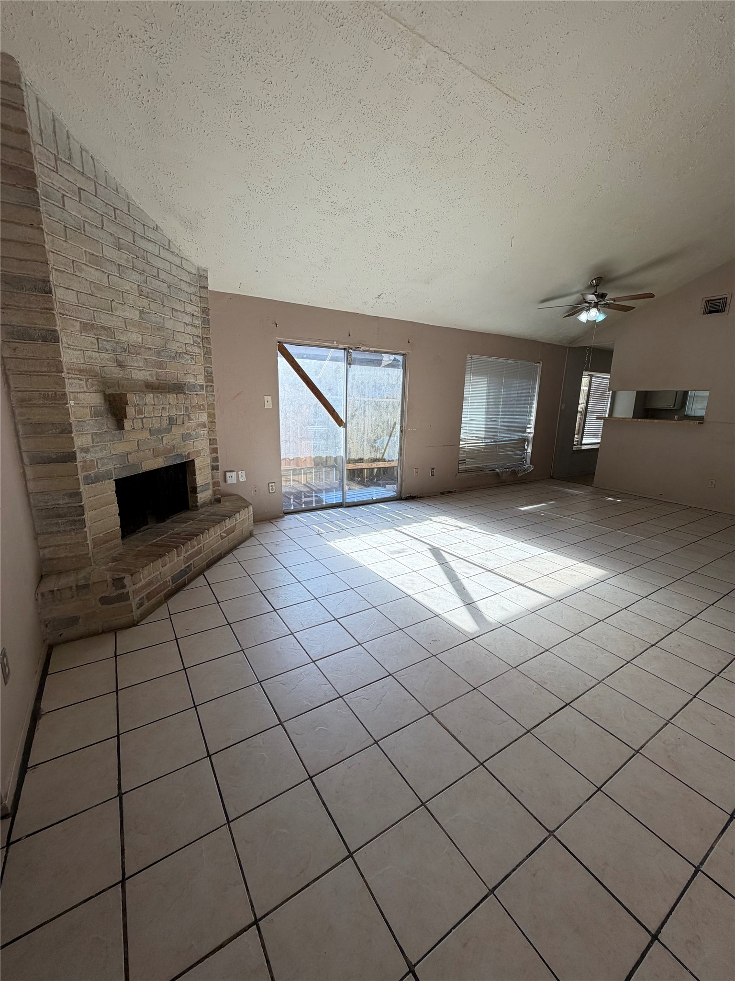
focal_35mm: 14
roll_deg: -1.3
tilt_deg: -12.9
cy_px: 490
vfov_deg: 102.1
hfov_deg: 85.7
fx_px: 396
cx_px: 368
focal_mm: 2.22
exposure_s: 1/177
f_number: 2.2
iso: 50
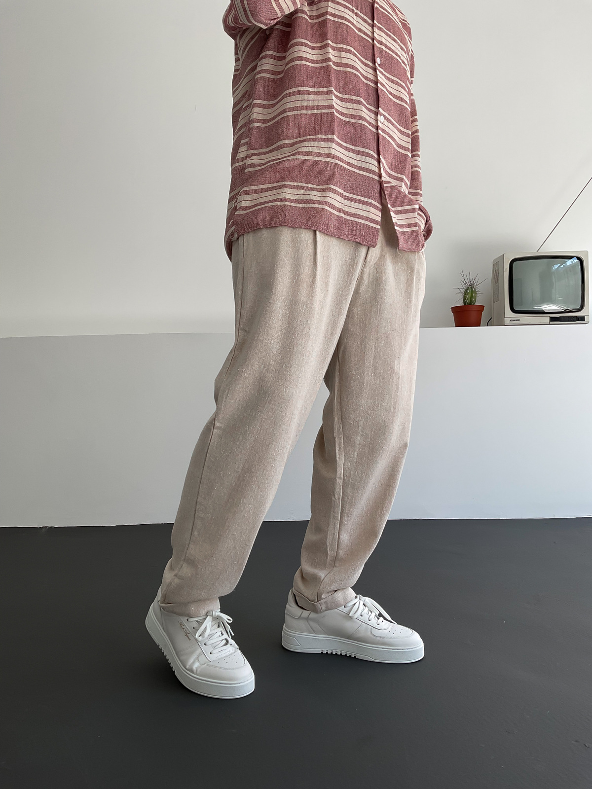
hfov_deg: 48.2
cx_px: 296
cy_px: 394
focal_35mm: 29
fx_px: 661
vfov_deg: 61.7
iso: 16
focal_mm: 3
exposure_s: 1/250
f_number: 1.8
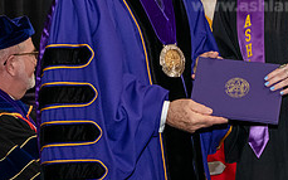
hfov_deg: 11.6
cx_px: 135
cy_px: 32
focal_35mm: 181
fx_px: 1420
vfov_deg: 7.2
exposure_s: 1/200
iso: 2500
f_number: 5
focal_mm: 70
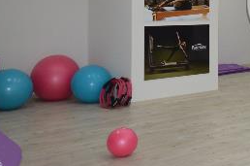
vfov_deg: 19.9
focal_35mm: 67
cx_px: 319
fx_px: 464
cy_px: 17
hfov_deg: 26.0
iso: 450
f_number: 4.2
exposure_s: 1/60
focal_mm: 11.5
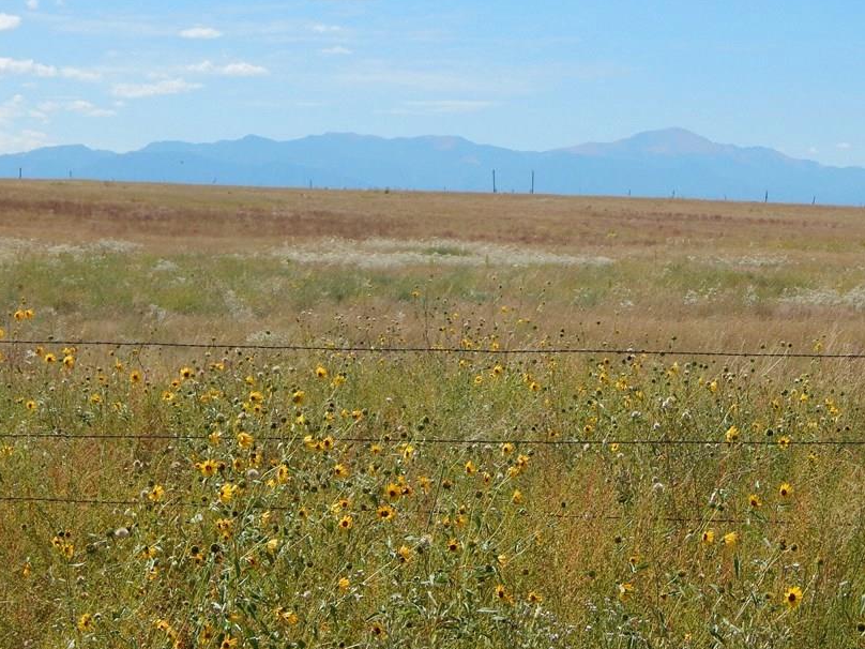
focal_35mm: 95
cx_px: 494
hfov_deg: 20.6
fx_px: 2374
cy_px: 339
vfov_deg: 15.6
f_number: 4.2
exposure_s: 1/1000
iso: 125
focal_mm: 13.5
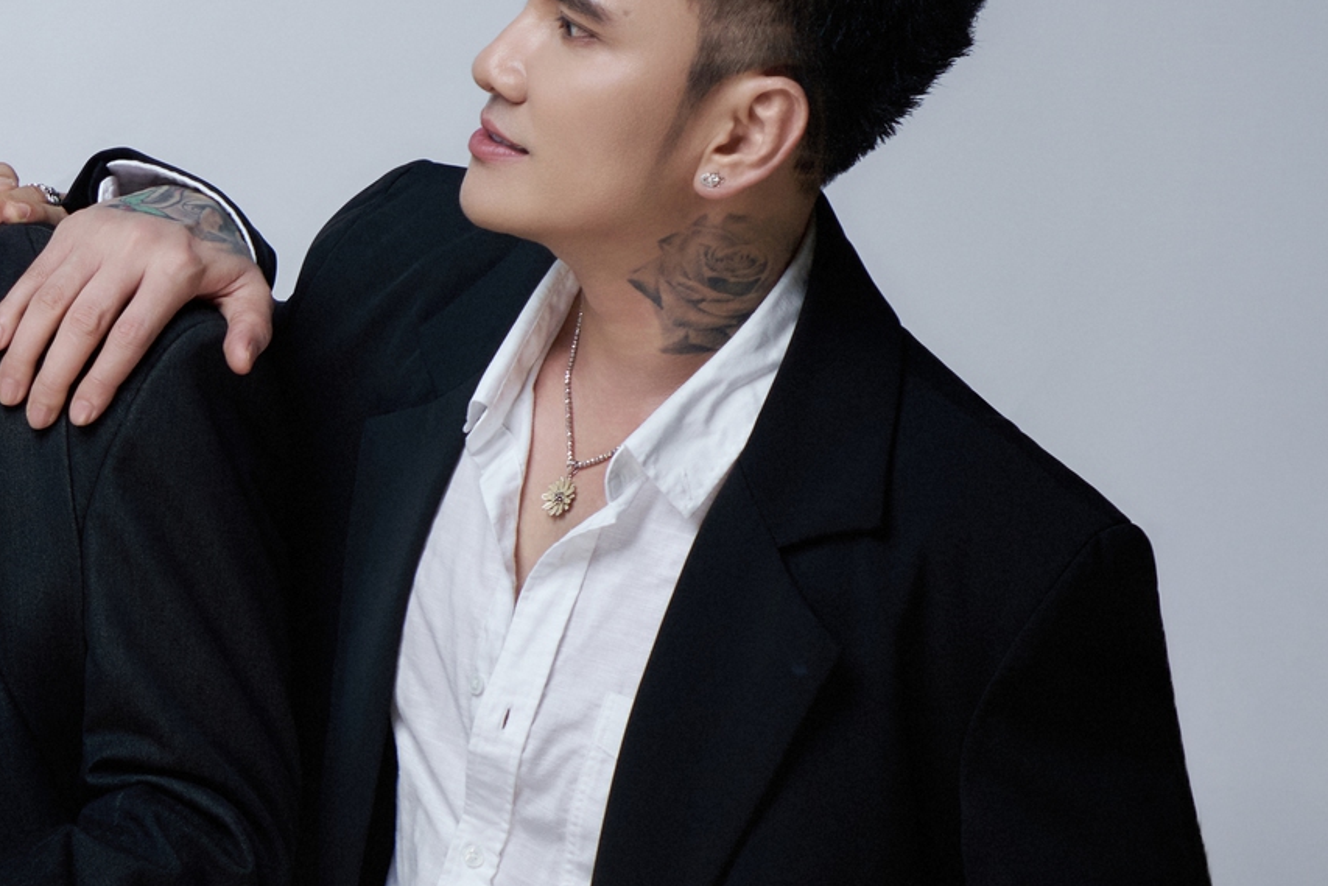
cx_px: -606
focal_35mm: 177
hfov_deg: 11.2
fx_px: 6530
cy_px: 772
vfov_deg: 7.7
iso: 250
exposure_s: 1/160
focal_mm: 39.5
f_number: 4
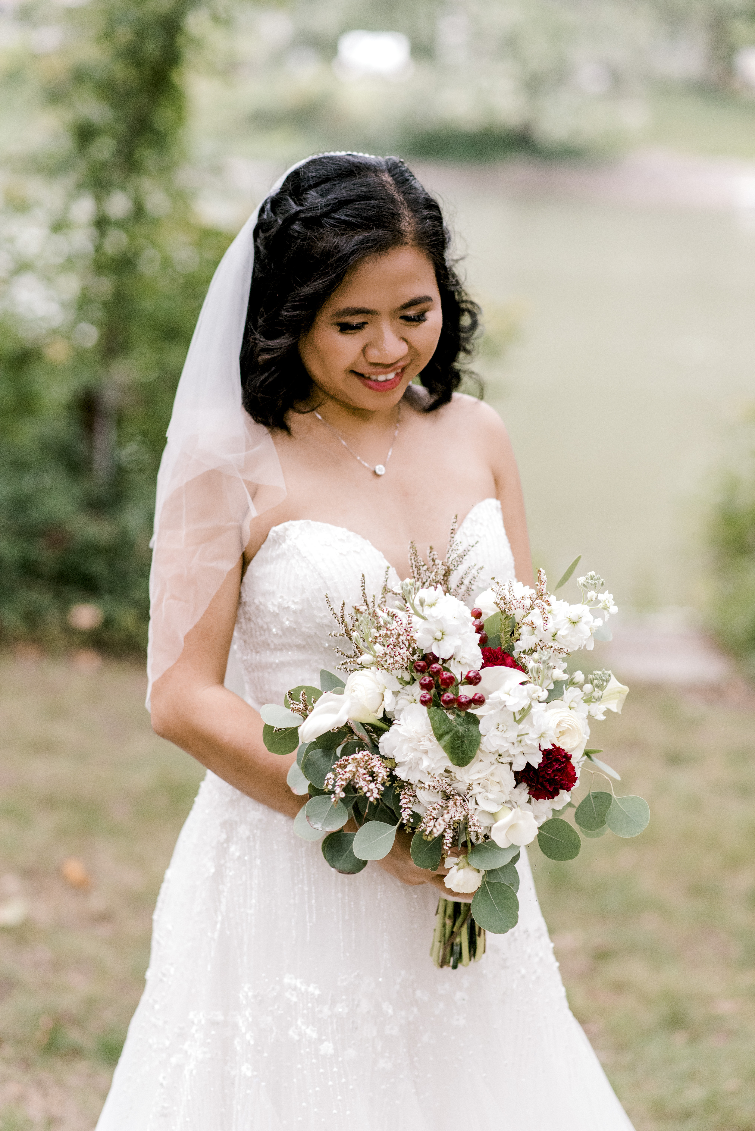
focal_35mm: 85
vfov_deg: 23.9
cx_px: 378
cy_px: 566
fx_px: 2671
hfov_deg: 16.1
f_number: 2.8
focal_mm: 85
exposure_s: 1/1250
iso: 1000
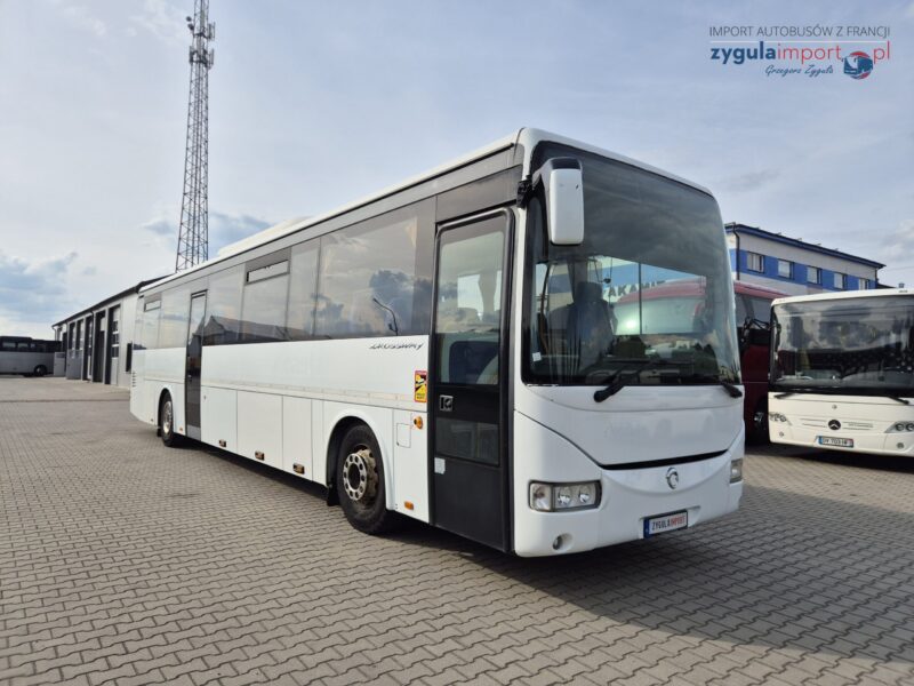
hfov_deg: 73.9
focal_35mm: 23
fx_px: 607
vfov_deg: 58.9
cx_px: 457
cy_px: 343
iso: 25
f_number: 1.8
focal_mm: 5.4
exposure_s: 1/2000
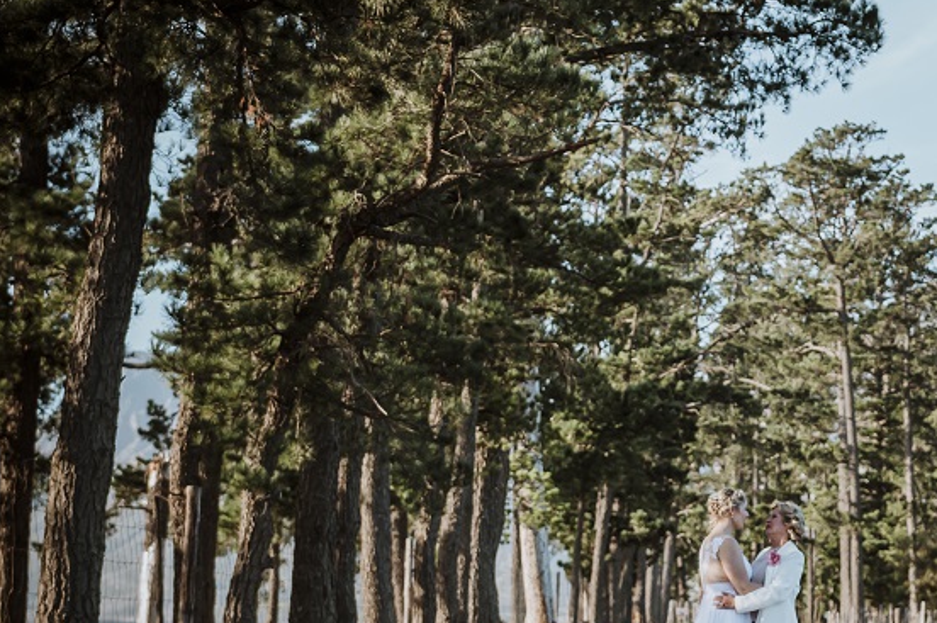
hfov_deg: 23.4
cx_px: 735
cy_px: 390
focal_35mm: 86
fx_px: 2232
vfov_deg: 15.9
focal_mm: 35
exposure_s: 1/800
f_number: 3.5
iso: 400
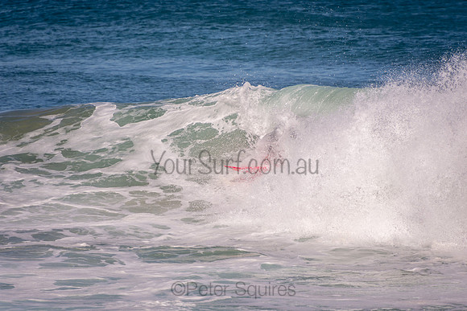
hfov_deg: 3.4
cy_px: 156
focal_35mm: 600
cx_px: 234
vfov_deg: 2.3
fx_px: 7785
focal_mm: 400
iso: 125
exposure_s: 1/1250
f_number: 5.6
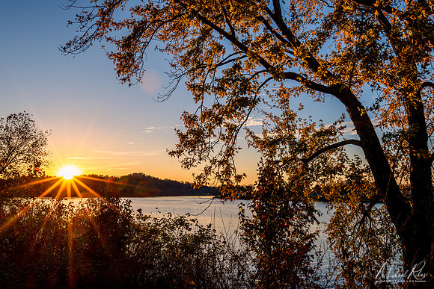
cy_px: 144
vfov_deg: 43.4
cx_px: 217
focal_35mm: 30
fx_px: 364
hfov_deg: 61.6
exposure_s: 1/80
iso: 100
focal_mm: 20
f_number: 14
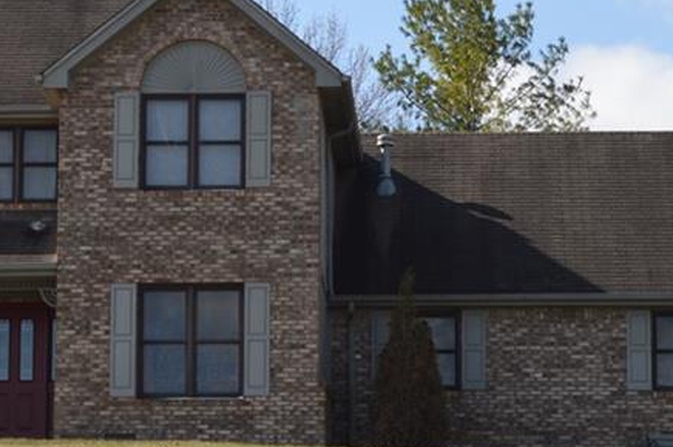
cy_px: 214
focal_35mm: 155
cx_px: 341
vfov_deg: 8.8
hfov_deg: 13.3
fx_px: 2895
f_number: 8
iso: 100
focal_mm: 44
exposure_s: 1/160
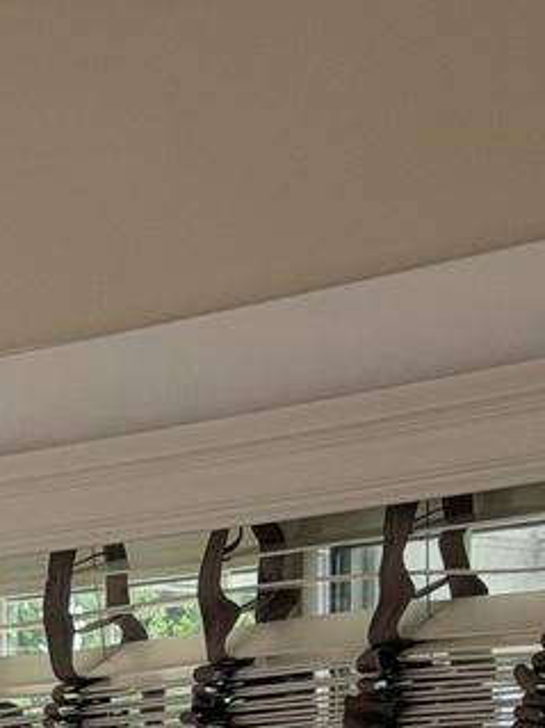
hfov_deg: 6.4
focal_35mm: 231
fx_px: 4852
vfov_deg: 8.1
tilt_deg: -4.5
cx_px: 490
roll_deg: -1.0
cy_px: 1515
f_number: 1.78
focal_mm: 6.76
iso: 50
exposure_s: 1/216
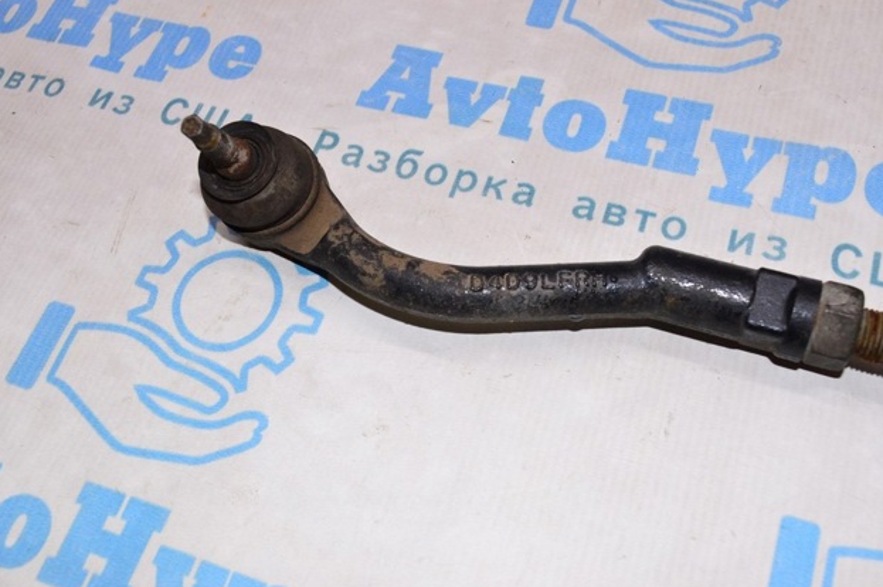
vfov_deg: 35.9
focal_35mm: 37
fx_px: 907
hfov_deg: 51.9
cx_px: 432
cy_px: 296
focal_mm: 24
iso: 1600
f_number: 8
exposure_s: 1/200
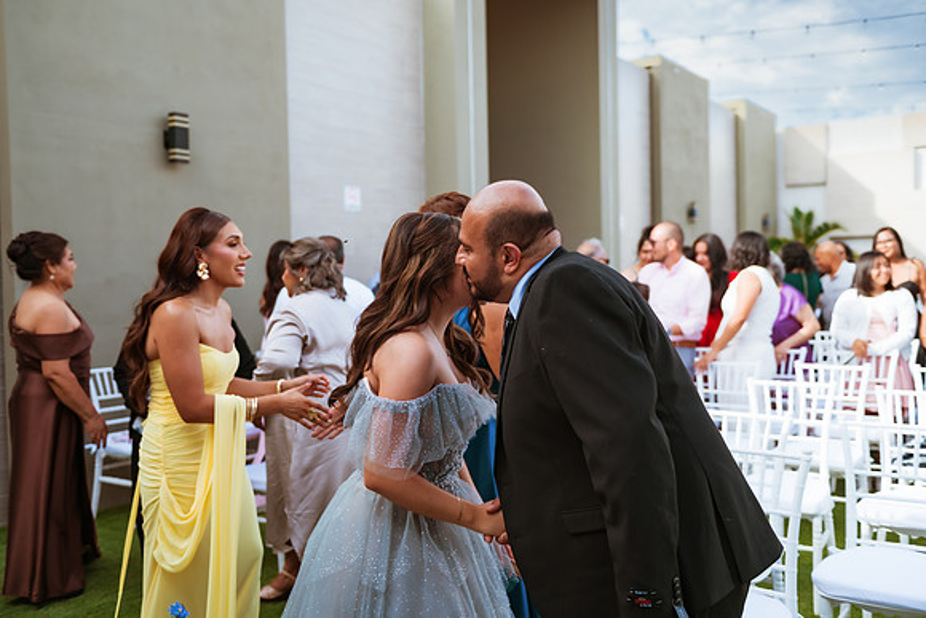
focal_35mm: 35
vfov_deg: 37.9
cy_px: 309
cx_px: 463
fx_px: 900
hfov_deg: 54.4
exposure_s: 1/800
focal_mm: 35
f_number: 2.8
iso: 100
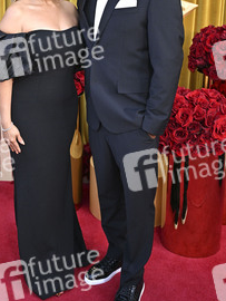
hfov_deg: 26.9
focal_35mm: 54
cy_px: 109
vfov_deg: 35.3
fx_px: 469
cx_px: 79
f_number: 4.5
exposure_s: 1/400
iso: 1600
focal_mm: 38
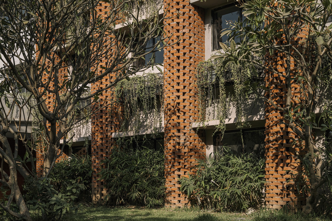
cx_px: 166
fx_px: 461
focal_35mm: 50
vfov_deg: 27.0
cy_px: 110
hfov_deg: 39.6
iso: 100
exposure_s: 1/40
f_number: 10
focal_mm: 50
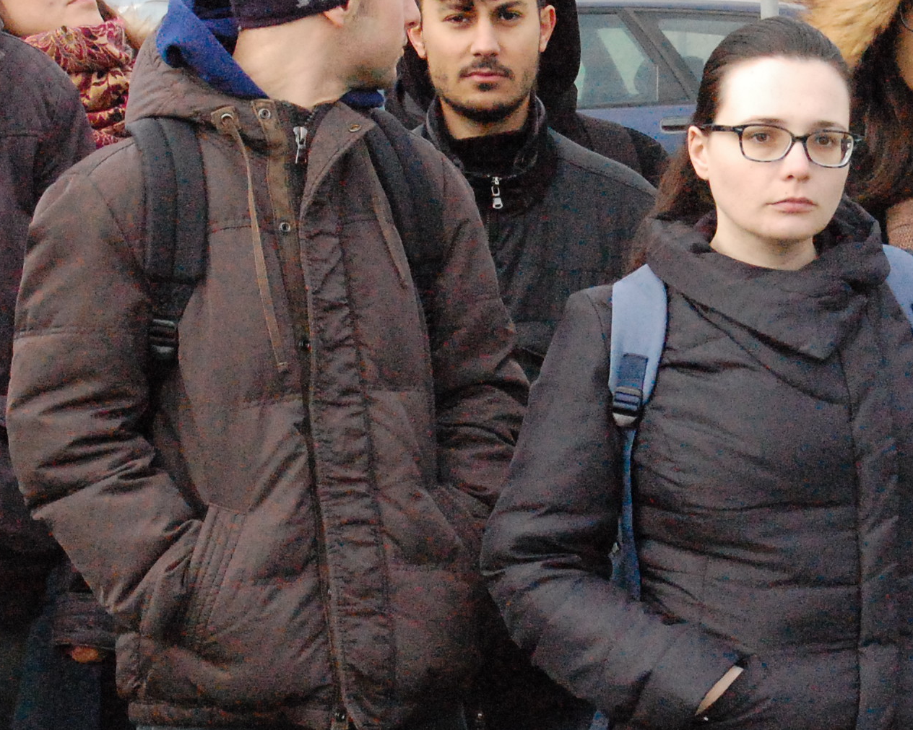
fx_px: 4975
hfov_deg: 10.5
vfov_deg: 8.4
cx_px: 743
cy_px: 310
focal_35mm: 184
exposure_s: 1/640
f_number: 13
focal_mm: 55
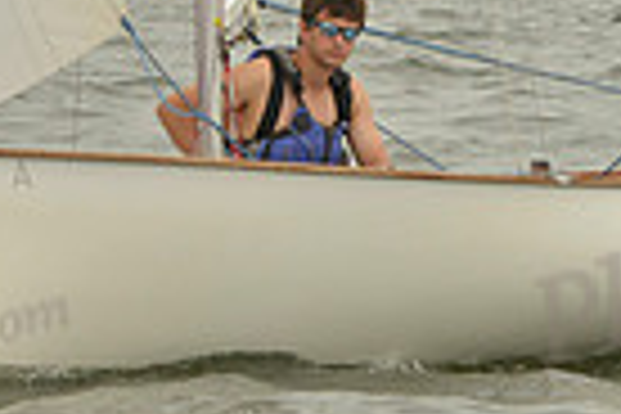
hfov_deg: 5.7
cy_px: 79
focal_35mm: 361
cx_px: 306
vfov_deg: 3.8
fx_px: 6227
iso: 400
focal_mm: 86
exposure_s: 1/2500
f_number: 6.3
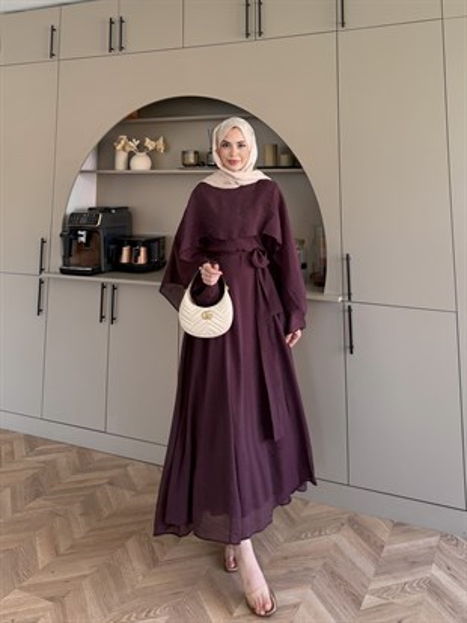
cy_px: 312
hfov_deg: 56.8
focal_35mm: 24
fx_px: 431
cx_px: 234
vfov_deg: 71.6
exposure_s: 1/121
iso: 100
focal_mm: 6.76
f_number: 1.78
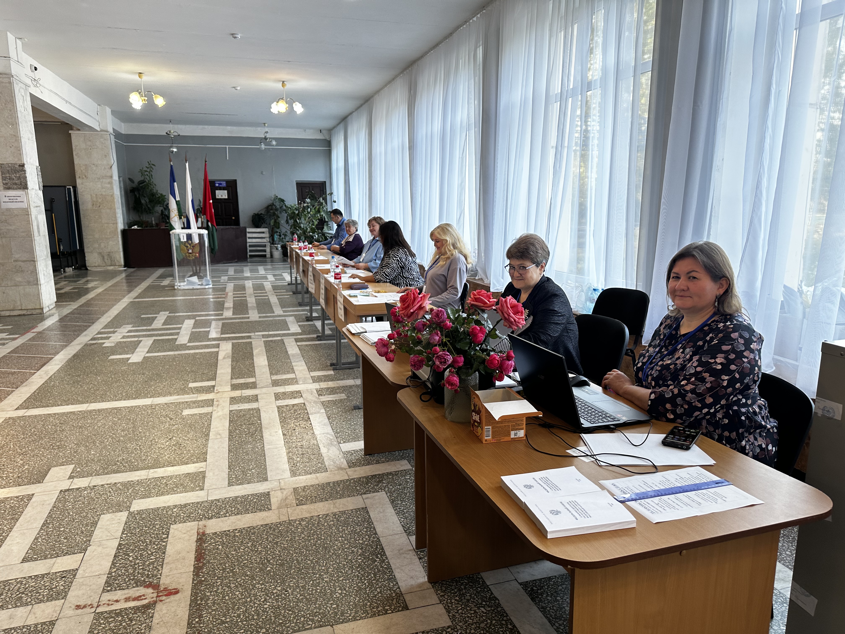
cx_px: 422
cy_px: 317
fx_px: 586
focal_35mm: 24
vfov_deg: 56.8
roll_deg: +0.9
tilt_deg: -11.1
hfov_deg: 71.6
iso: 100
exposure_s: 1/100
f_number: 1.78
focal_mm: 6.86
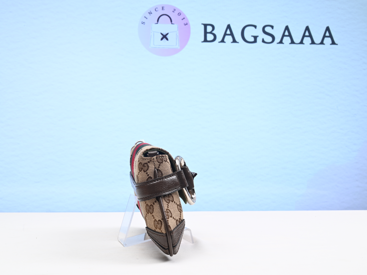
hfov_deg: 42.0
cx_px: 164
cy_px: 136
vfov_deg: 32.2
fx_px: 477
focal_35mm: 45
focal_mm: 41
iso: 100
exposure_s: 1/2
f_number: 16
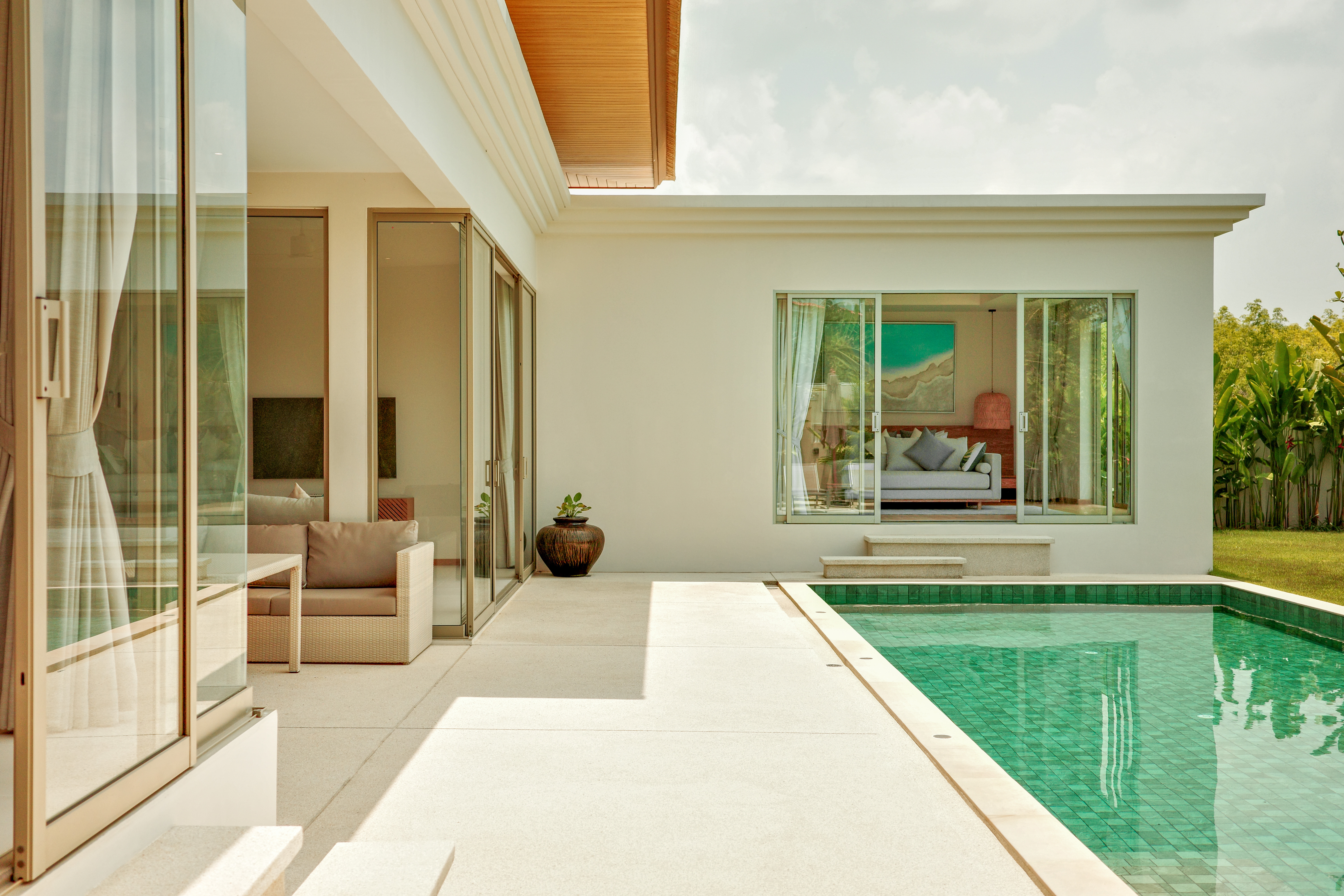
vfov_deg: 33.4
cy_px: 448
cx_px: 672
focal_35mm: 40
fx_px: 1493
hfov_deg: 48.5
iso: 200
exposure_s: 1/2500
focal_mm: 26
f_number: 2.8
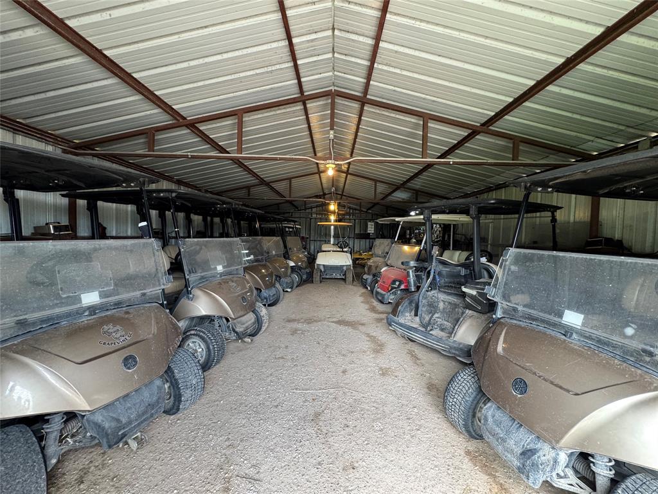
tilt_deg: -2.1
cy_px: 247
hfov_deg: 102.1
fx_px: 266
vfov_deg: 85.7
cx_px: 329
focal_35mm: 14
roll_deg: -1.9
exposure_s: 1/60
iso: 160
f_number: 2.2
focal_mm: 2.22
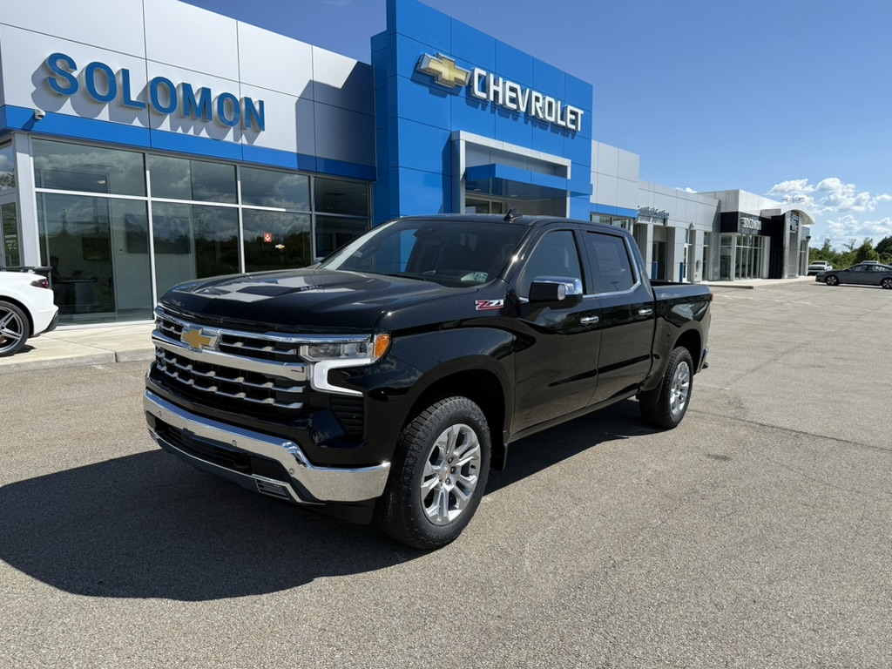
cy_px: 334
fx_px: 618
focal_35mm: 24
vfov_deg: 56.8
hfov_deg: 71.6
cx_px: 446
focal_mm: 6.76
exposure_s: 1/4673
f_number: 1.78
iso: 80
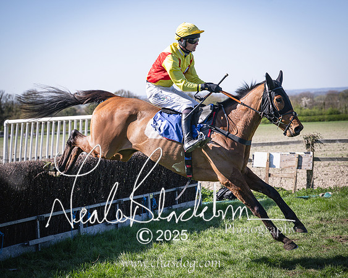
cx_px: 198
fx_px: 909
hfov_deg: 21.7
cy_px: 134
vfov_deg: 17.4
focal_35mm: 88
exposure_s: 1/1600
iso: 200
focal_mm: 70
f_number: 4
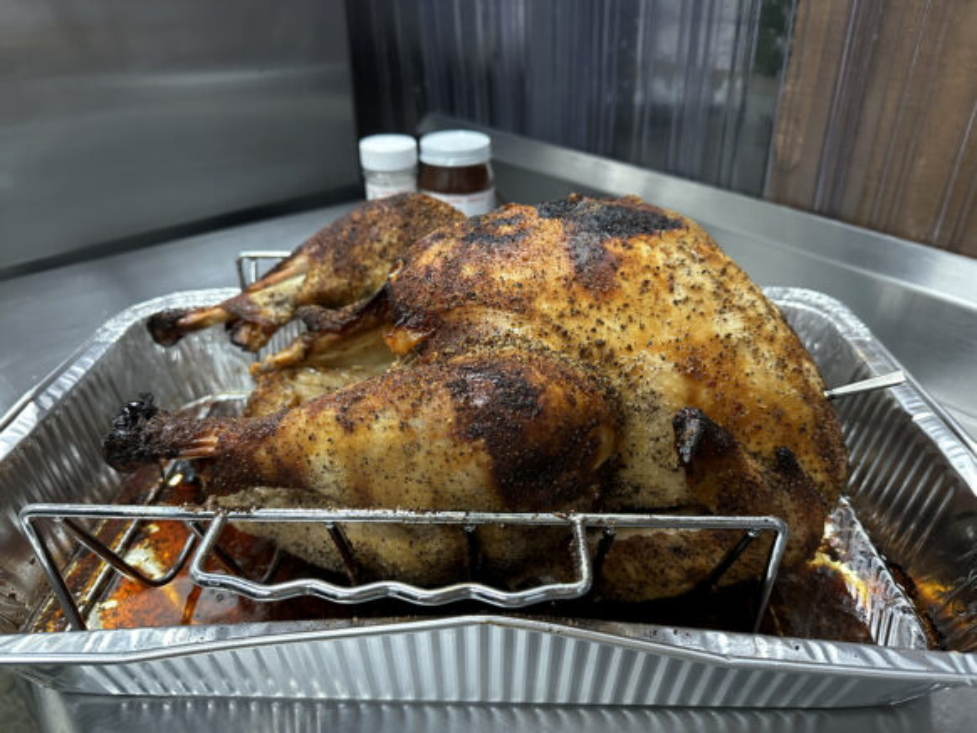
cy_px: 366
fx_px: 678
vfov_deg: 56.9
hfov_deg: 71.6
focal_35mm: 24
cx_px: 488
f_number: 1.78
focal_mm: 6.86
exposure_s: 1/60
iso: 500
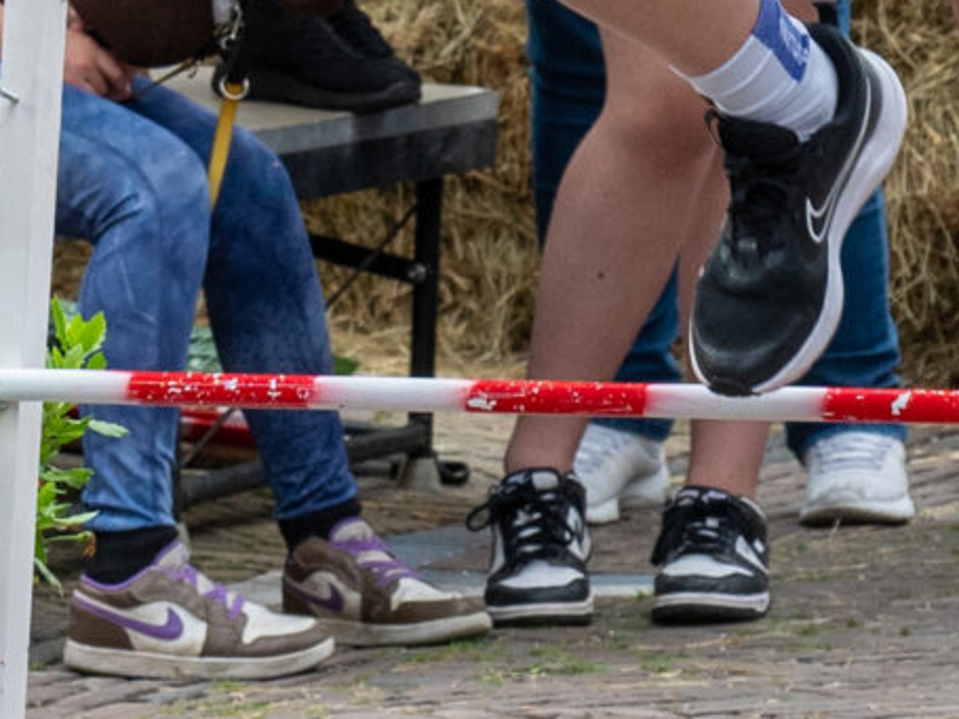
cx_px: -57
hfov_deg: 5.7
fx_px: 9583
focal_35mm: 346
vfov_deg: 4.3
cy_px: -235
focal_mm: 64
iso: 800
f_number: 6.3
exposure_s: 1/1000
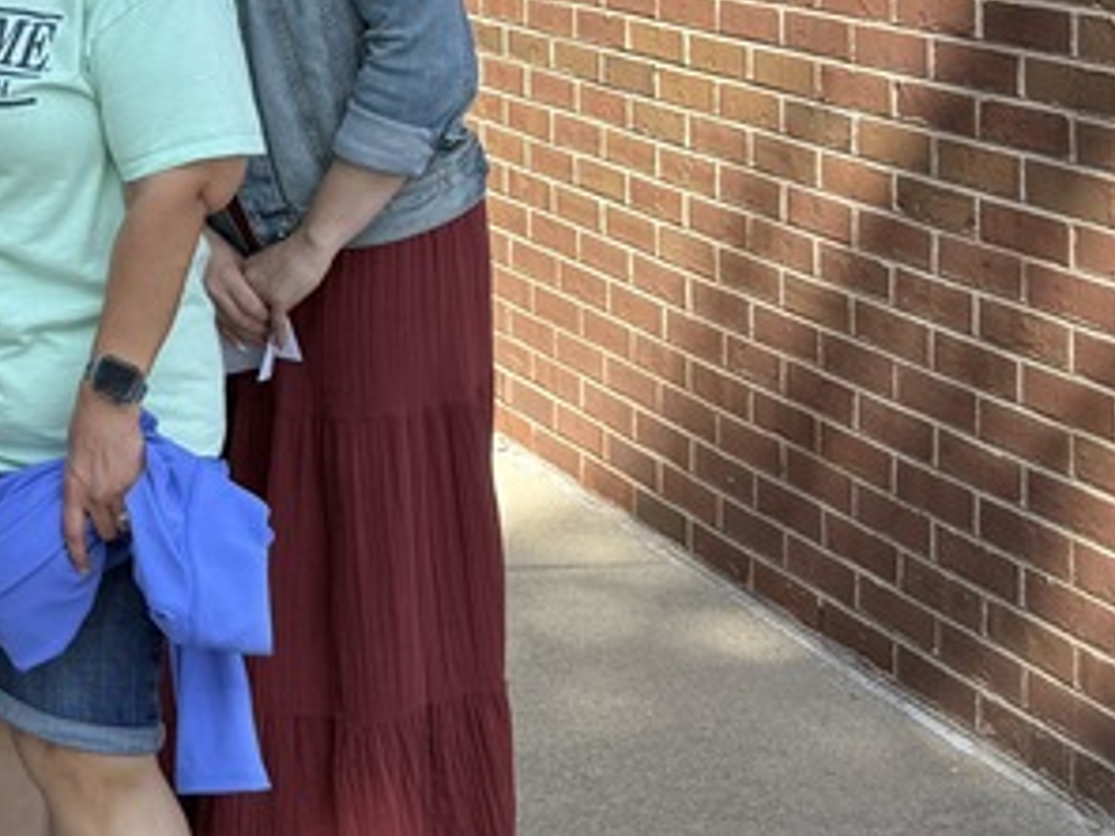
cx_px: -418
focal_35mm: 83
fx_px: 2673
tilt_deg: -0.6
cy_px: -211
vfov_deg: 16.9
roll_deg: +0.6
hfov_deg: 20.9
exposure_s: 1/1812
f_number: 1.78
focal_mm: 6.76
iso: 80
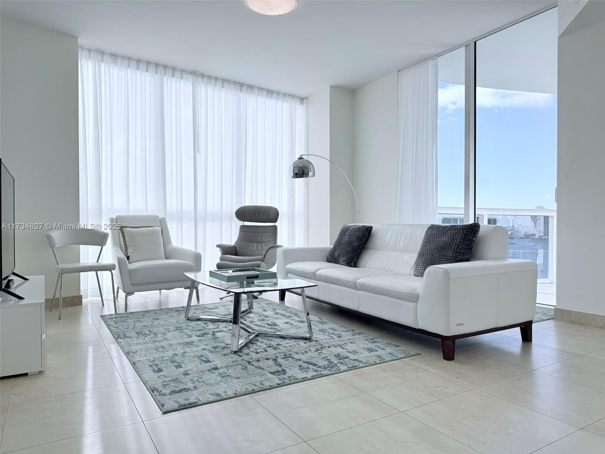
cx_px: 302
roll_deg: +0.3
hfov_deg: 71.6
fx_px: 419
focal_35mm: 24
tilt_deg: -0.6
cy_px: 227
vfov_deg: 56.8
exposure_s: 1/931
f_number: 1.78
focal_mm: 6.76
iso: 100
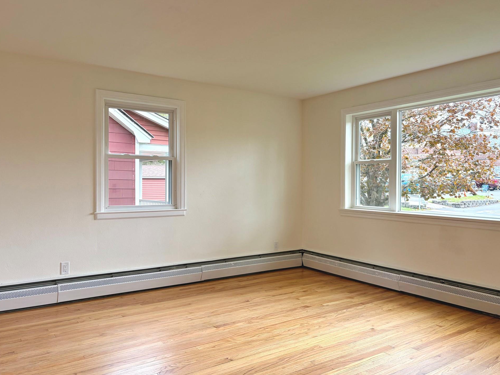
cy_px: 185
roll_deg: +0.3
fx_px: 404
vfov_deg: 49.7
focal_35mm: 28
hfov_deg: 63.4
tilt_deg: -0.3
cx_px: 262
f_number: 1.6
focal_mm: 5.96
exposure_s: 1/173
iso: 50
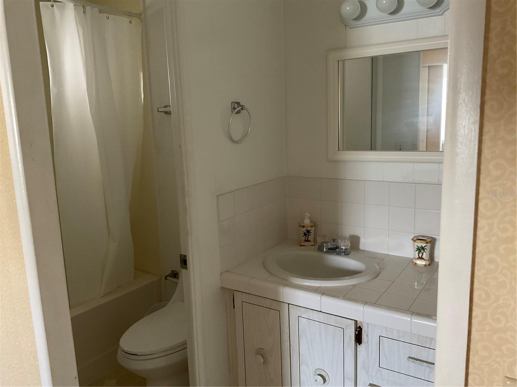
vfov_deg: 48.2
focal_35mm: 29
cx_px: 258
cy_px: 194
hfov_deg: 61.7
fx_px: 433
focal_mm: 3
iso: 200
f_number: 1.8
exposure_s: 1/40
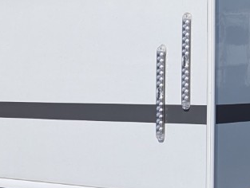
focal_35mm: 107
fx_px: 774
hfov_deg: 17.7
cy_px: 35
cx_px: 272
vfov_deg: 13.8
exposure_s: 1/2137
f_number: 1.85
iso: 55
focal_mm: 6.81
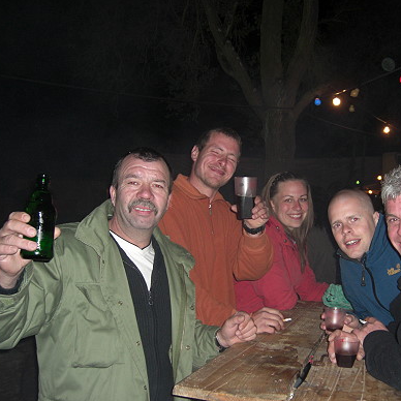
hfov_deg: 36.6
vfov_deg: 36.8
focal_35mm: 46
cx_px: 242
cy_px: 203
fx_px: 603
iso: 200
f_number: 2.8
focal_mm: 7.9
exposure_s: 1/60
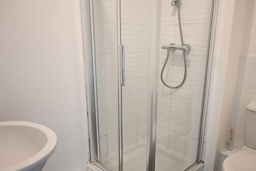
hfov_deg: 61.6
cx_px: 146
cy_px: 104
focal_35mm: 30
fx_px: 213
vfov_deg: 43.4
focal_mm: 16
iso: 220
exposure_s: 1/25
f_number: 3.5
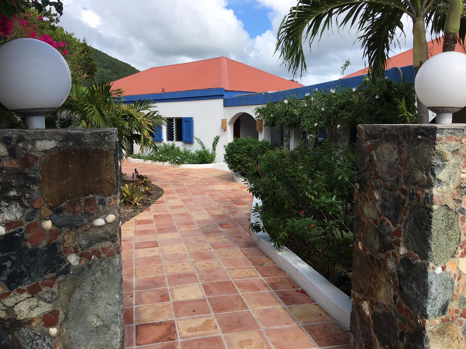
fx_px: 390
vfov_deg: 48.2
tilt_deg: -7.0
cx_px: 233
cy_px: 174
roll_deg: +0.9
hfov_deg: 61.7
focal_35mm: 29
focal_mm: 4.15
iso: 25
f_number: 2.2
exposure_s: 1/1115
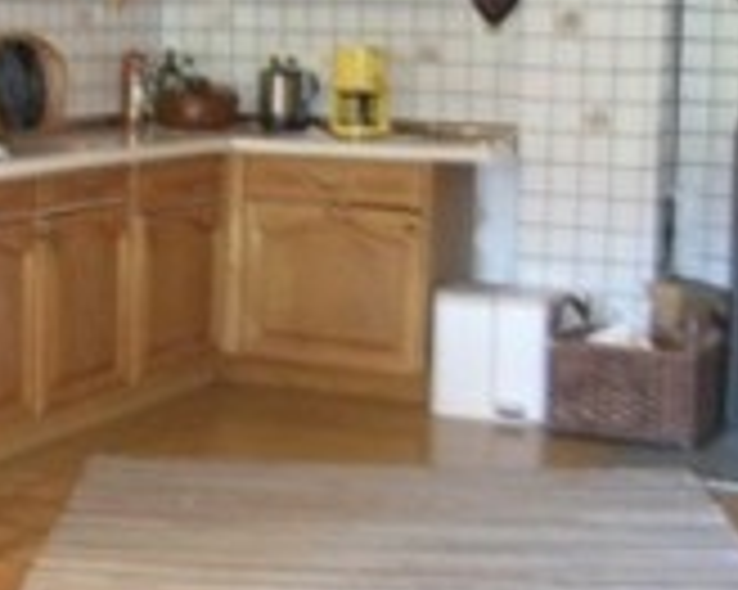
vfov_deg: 18.8
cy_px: 160
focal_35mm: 81
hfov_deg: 23.3
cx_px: 158
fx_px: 1768
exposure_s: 1/7.5
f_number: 2.9
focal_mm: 5.7
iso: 200
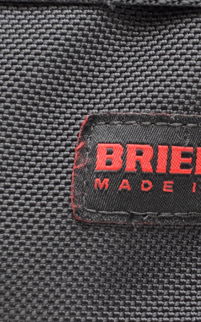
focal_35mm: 704
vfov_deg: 3.0
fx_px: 6169
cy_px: 160
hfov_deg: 1.9
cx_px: 195
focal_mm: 280
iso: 1600
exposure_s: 1/125
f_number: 8
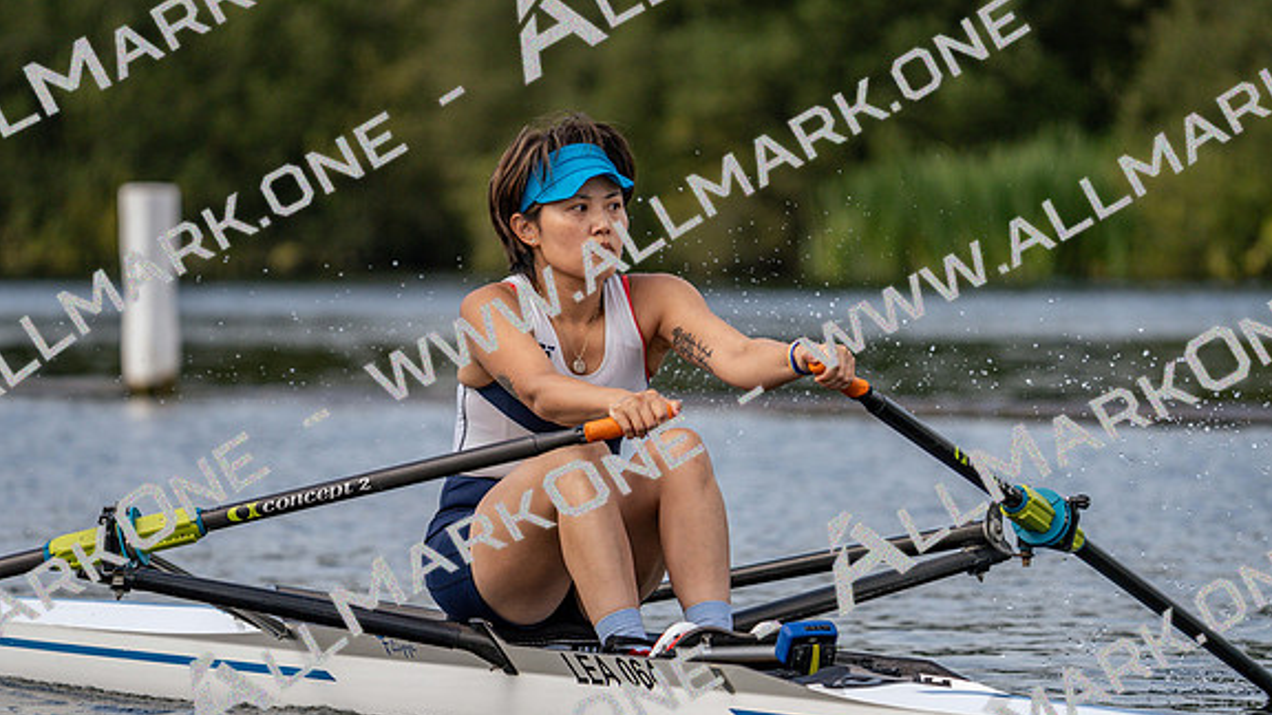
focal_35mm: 311
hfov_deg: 6.9
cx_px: 638
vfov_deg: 3.9
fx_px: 10490
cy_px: 407
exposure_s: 1/1600
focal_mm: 295
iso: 400
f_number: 5.6
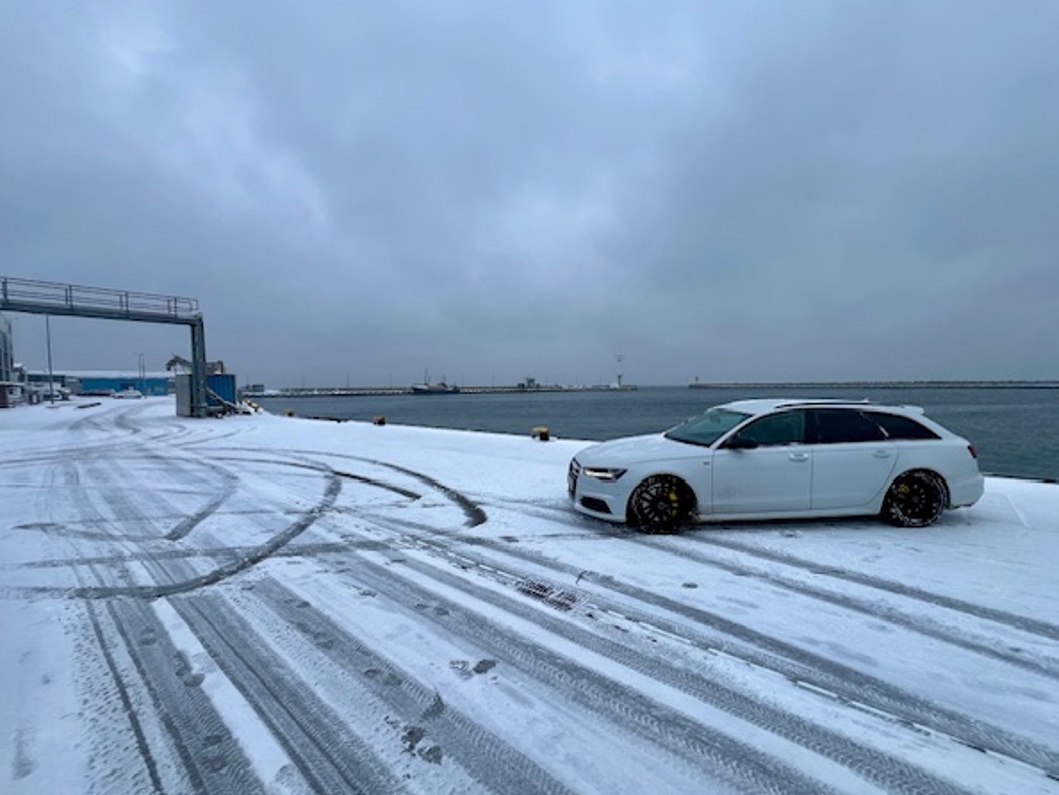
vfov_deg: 85.7
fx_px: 428
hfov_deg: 102.0
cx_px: 538
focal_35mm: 14
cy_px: 410
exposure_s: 1/101
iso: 32
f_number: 1.8
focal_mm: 1.57
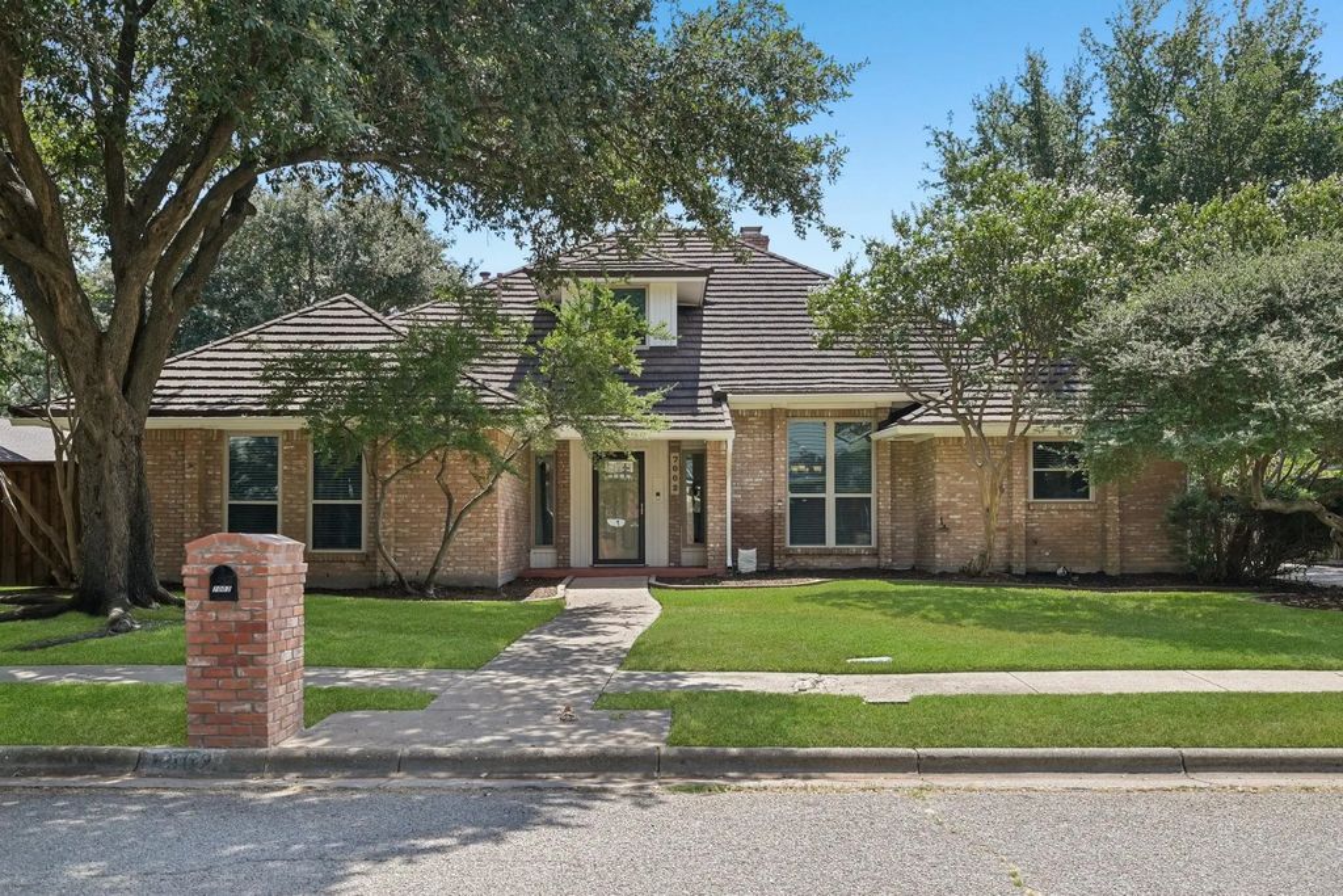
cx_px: 672
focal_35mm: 30
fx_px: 1119
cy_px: 448
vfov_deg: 43.6
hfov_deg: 61.9
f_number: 8
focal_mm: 30
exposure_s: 1/500
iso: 400
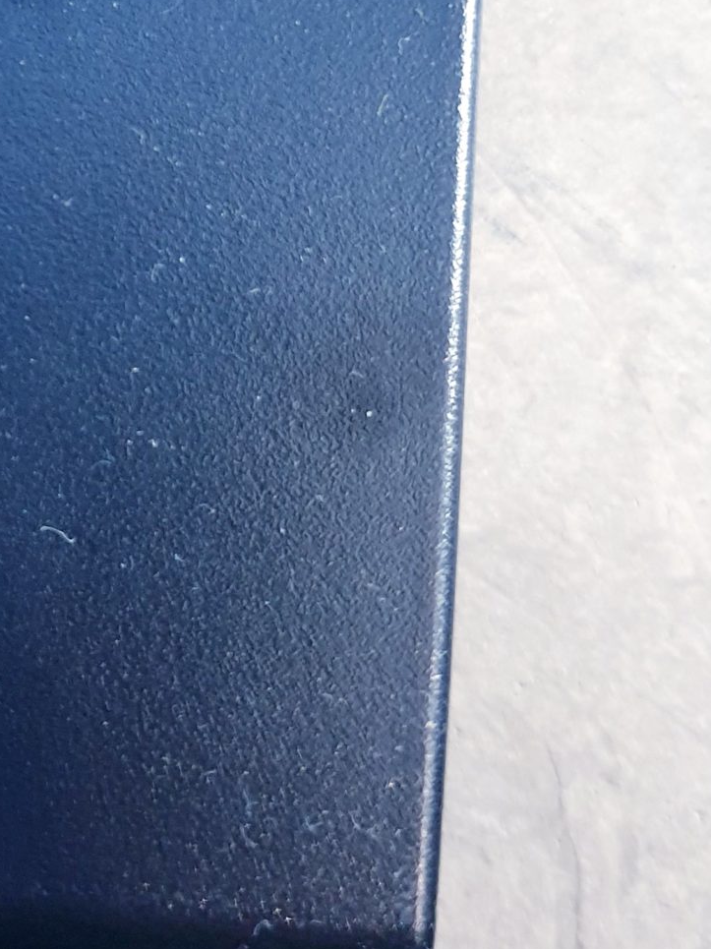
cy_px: 105
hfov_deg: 20.5
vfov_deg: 27.2
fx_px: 1891
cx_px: -36
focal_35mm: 69
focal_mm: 4.3
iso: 320
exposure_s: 1/20
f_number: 1.5
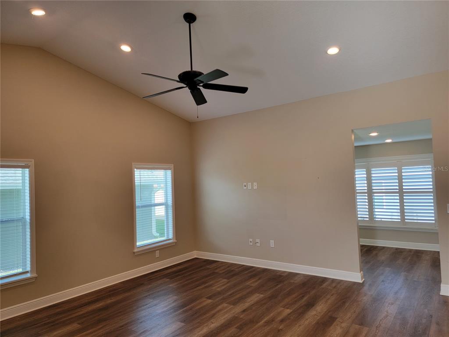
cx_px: 224
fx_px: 311
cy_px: 168
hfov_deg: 71.6
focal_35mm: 24
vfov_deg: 56.8
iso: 80
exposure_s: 1/120
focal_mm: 6.7
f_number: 1.8
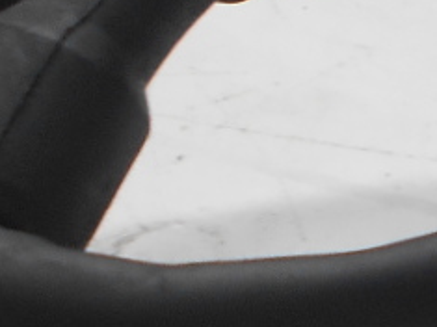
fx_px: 2233
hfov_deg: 10.7
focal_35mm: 177
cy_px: 596
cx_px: 692
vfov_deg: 8.1
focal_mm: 4.6
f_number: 3.2
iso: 80
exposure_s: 1/50
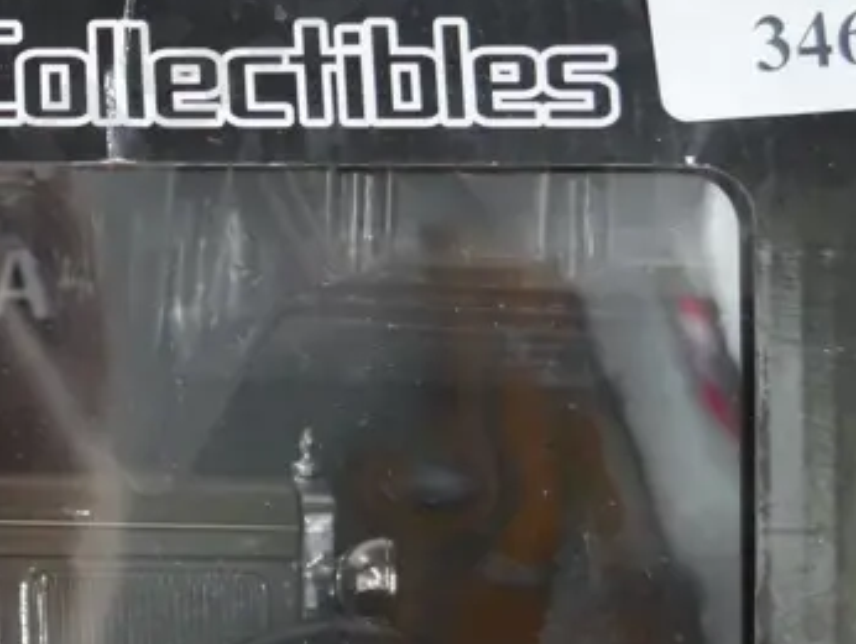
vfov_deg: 9.3
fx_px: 3959
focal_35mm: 160
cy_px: 442
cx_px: -319
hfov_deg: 11.9
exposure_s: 1/50
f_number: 5.3
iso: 3200
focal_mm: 27
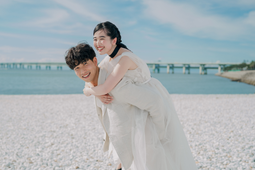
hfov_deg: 54.4
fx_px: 248
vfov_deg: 37.8
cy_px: 85
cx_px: 128
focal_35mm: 35
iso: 50
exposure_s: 1/1250
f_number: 2
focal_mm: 35
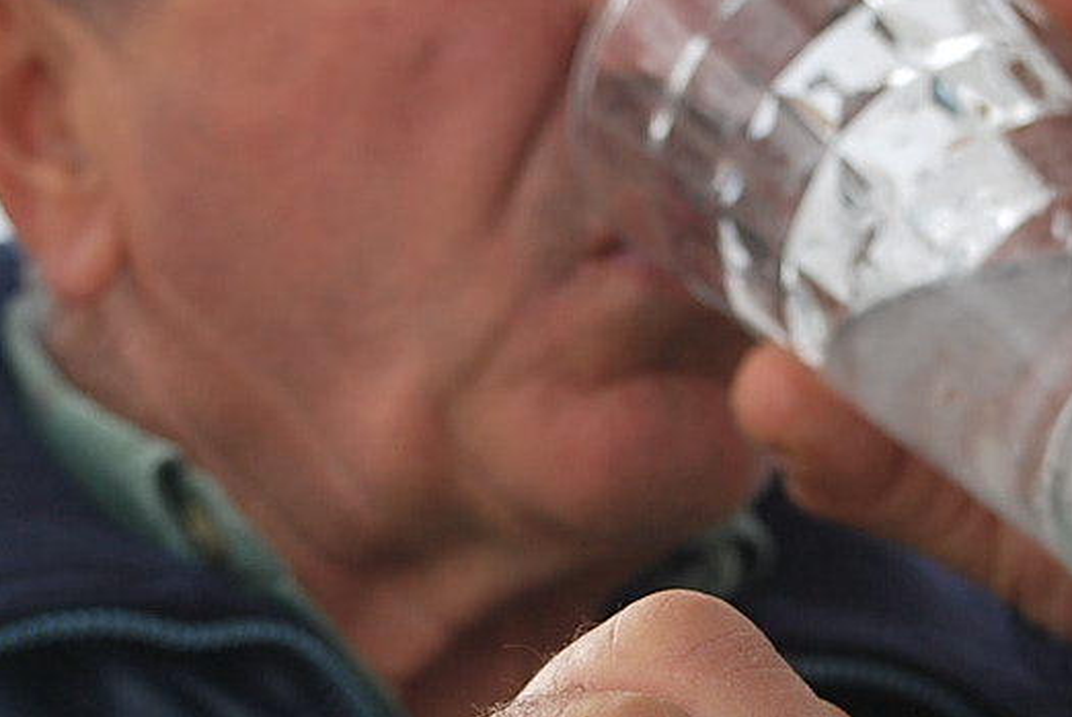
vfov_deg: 9.9
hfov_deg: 14.8
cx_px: 721
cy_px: 619
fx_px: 4113
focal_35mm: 138
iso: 100
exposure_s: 1/80
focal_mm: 30
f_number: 4.5
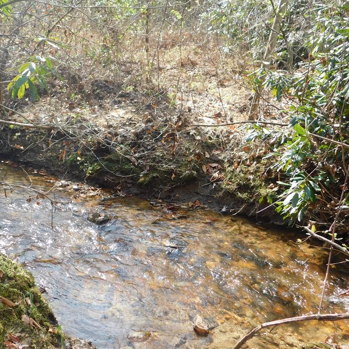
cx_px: 116
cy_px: 173
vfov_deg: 39.2
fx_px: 490
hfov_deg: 38.7
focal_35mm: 43
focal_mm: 6.3
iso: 125
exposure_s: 1/160
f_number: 3.5
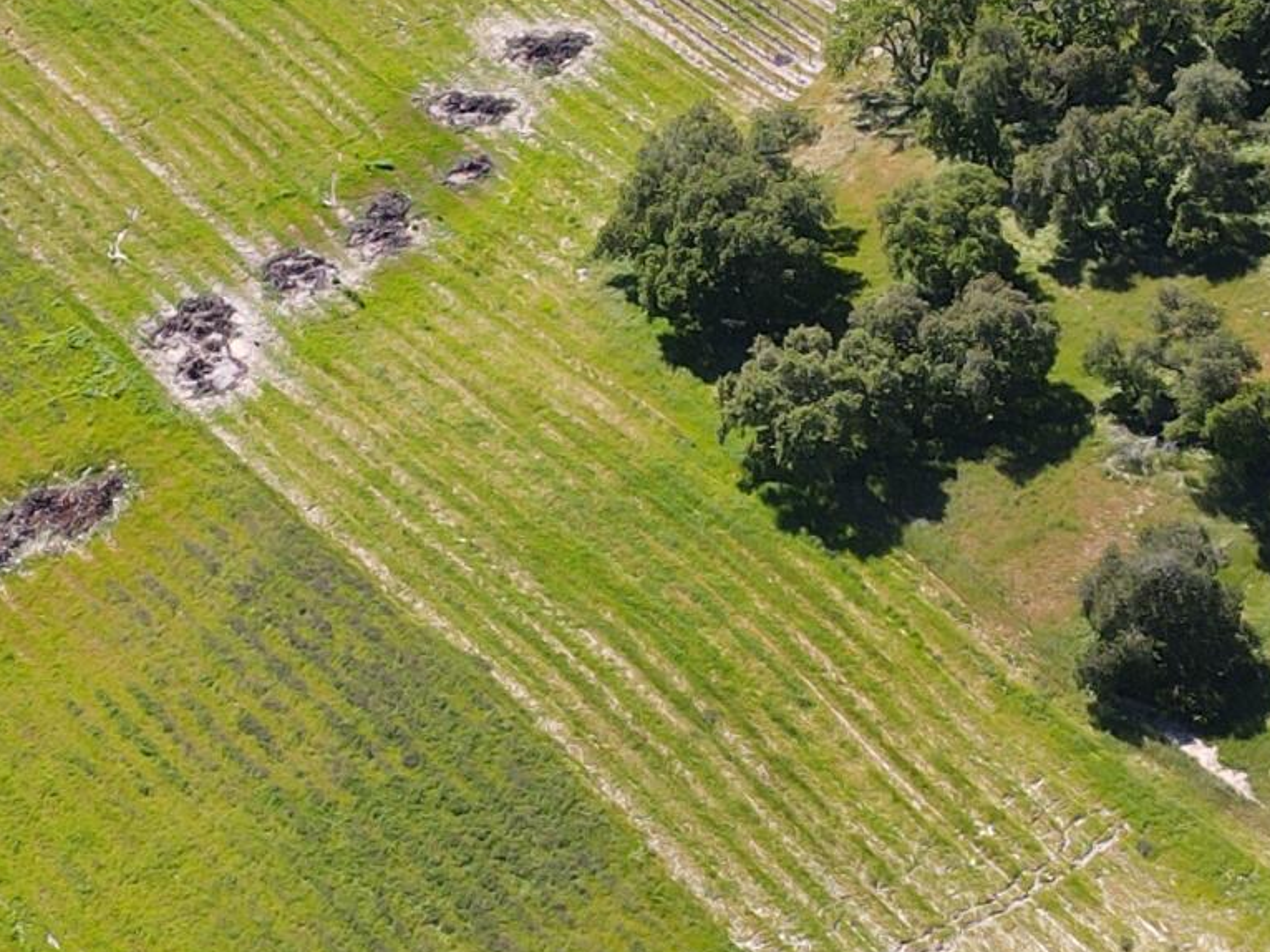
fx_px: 3448
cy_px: 451
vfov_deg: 15.7
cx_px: 431
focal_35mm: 94
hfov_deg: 20.8
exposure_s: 1/320
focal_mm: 4.5
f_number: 2.8
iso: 100
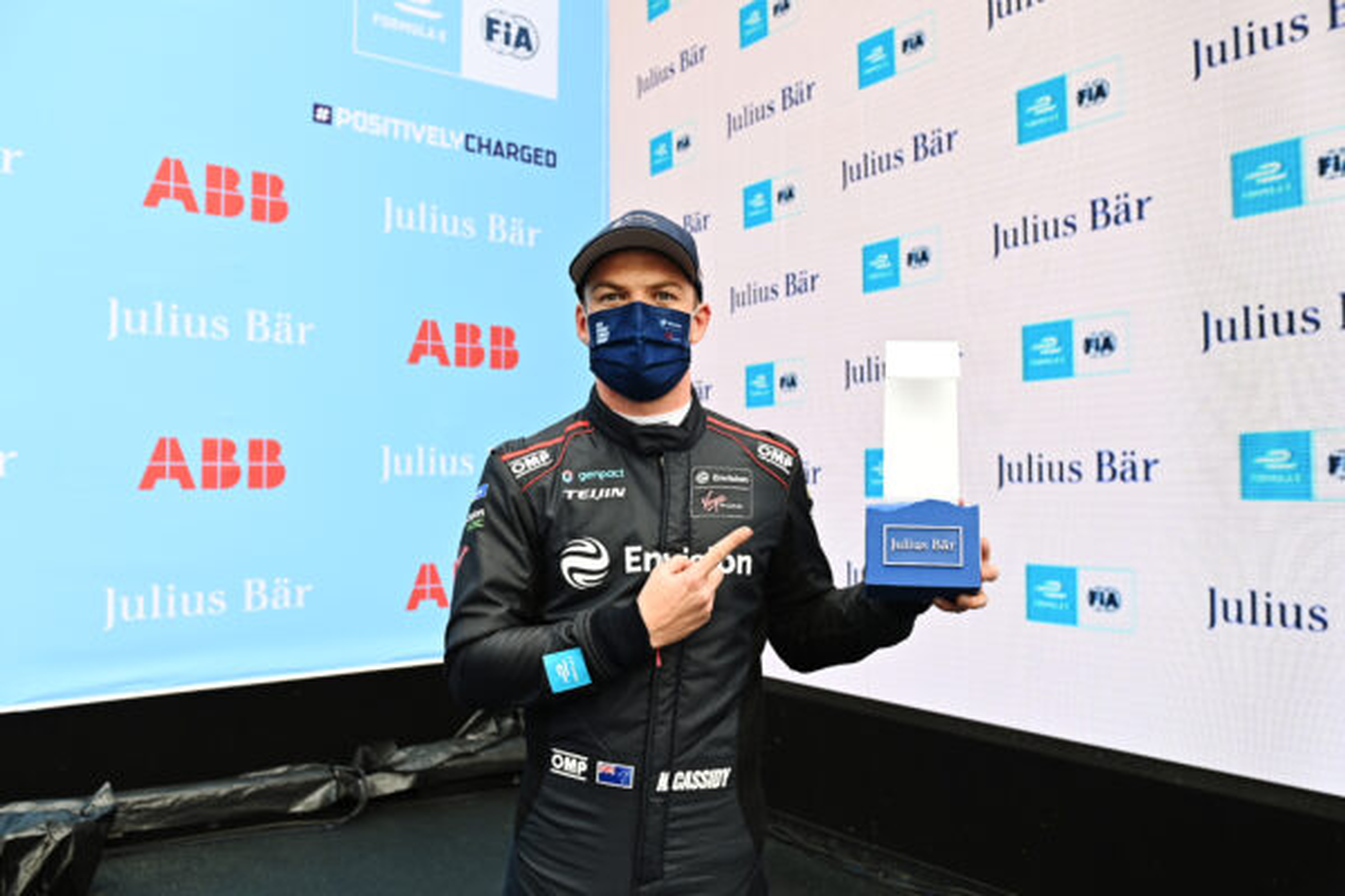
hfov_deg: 63.7
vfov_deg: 45.0
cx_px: 672
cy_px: 448
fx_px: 1083
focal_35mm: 29
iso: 320
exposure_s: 1/250
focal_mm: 29
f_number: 5
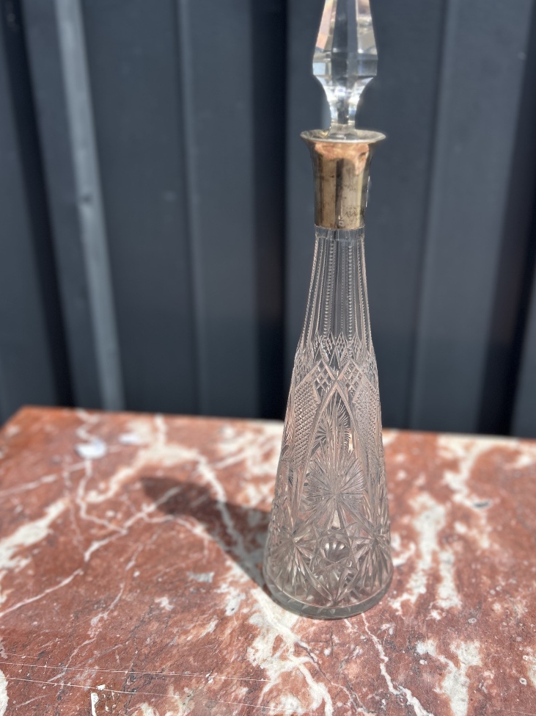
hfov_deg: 44.0
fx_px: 661
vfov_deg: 56.8
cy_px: 336
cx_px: 311
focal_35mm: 32
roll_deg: -1.4
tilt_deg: -21.9
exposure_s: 1/5882
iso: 50
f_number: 1.5
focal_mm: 5.7
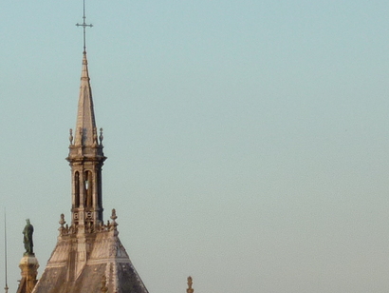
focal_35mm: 433
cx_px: -334
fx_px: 4869
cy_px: 381
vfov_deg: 3.4
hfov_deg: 4.5
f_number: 4.4
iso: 80
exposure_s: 1/160
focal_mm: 18.2
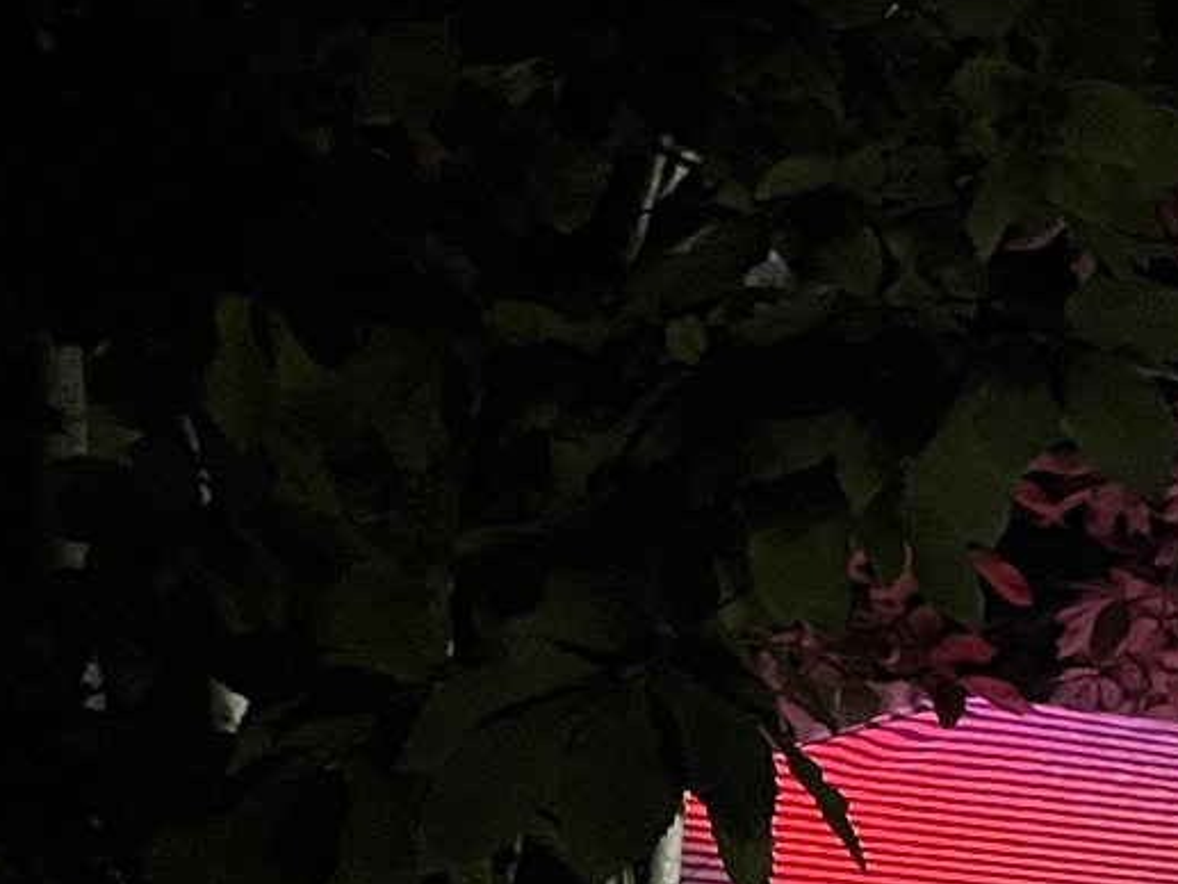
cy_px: 1531
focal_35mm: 103
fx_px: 3506
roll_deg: +0.2
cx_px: 1830
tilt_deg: -8.7
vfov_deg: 13.1
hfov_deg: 17.0
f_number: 1.6
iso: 2000
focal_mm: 5.1
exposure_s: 1/17
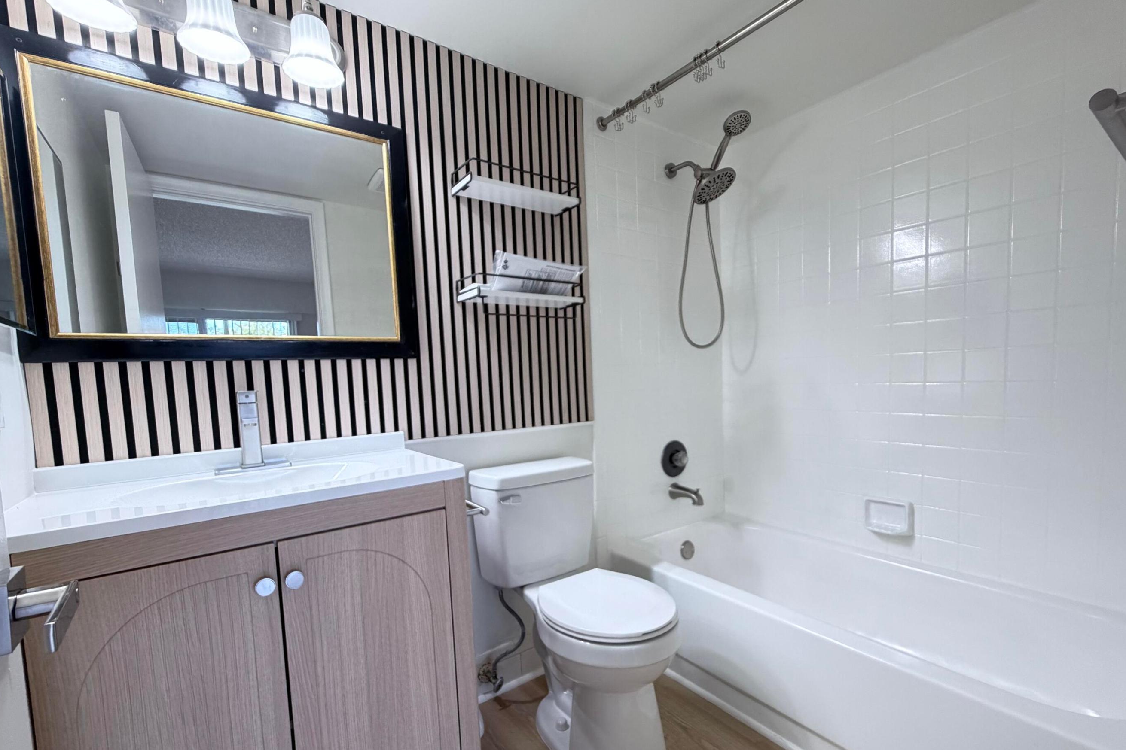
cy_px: 413
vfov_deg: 73.5
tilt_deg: -4.0
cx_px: 573
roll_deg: +2.6
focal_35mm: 16
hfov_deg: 96.7
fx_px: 500
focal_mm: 2.22
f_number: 2.2
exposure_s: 1/120
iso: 200
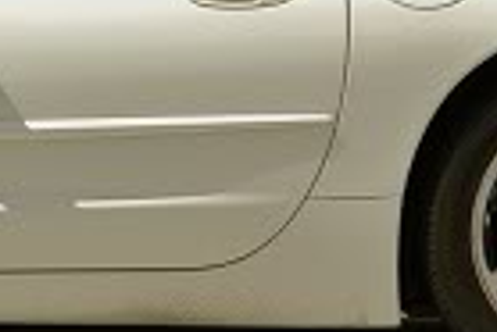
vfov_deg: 3.7
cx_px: -73
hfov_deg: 5.6
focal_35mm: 369
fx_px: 5099
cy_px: -250
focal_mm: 46
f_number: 4.5
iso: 200
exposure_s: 1/1600
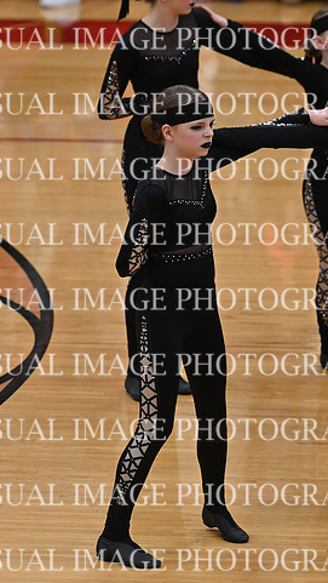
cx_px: 168
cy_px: 267
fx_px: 4679
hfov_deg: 4.0
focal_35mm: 303
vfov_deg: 7.1
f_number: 4
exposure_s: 1/400
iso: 3200
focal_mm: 160
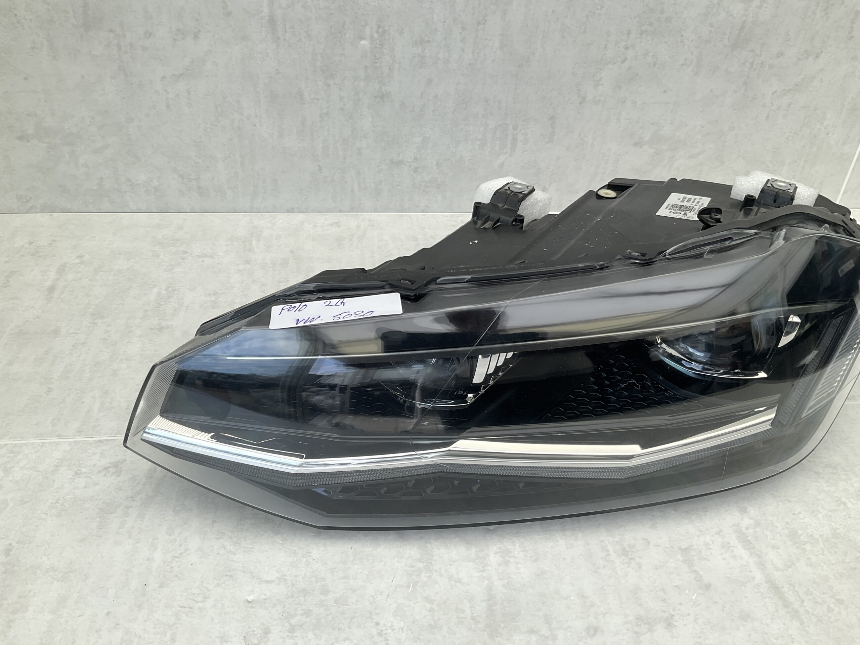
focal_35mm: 29
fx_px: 720
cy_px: 322
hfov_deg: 61.7
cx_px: 430
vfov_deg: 48.2
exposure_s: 1/333
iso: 16
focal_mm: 3
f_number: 1.8
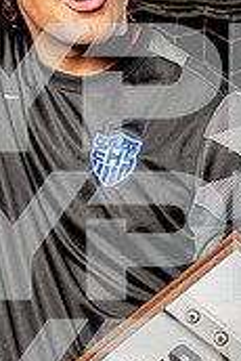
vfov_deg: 13.1
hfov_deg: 8.7
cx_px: 63
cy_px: 237
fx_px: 1573
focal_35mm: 157
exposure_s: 1/250
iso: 800
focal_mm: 60
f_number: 8
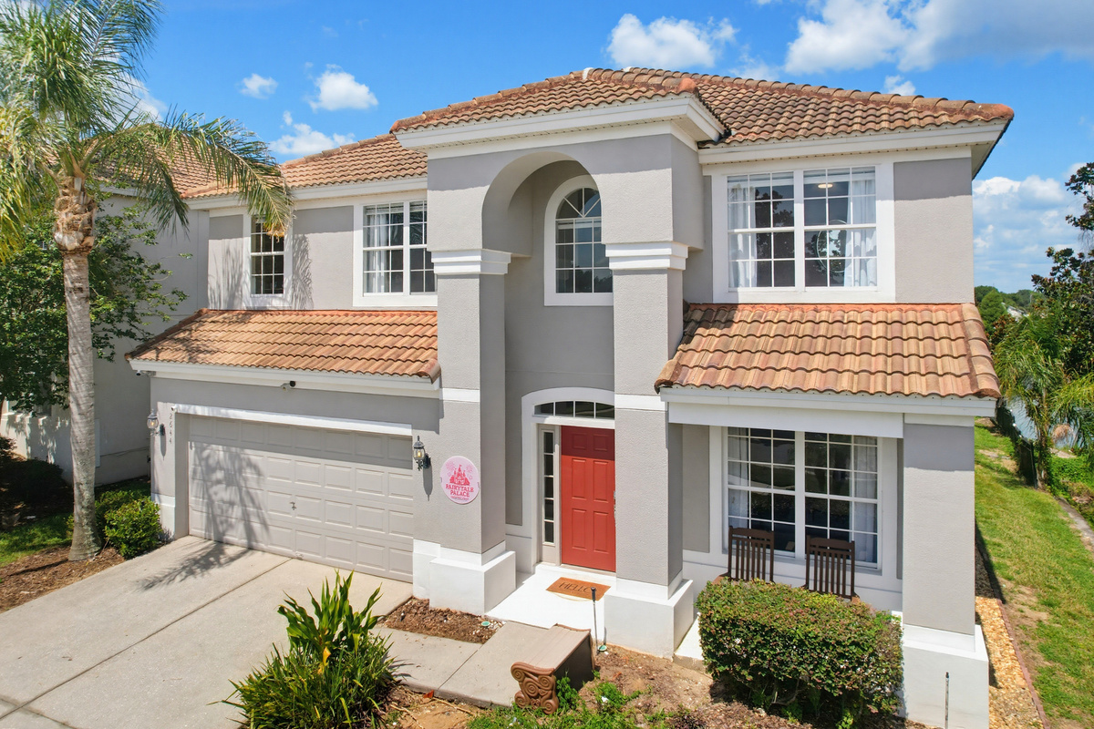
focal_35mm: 22
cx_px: 547
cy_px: 364
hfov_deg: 78.6
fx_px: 669
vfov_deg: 57.2
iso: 130
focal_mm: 8.4
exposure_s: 1/500
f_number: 2.8
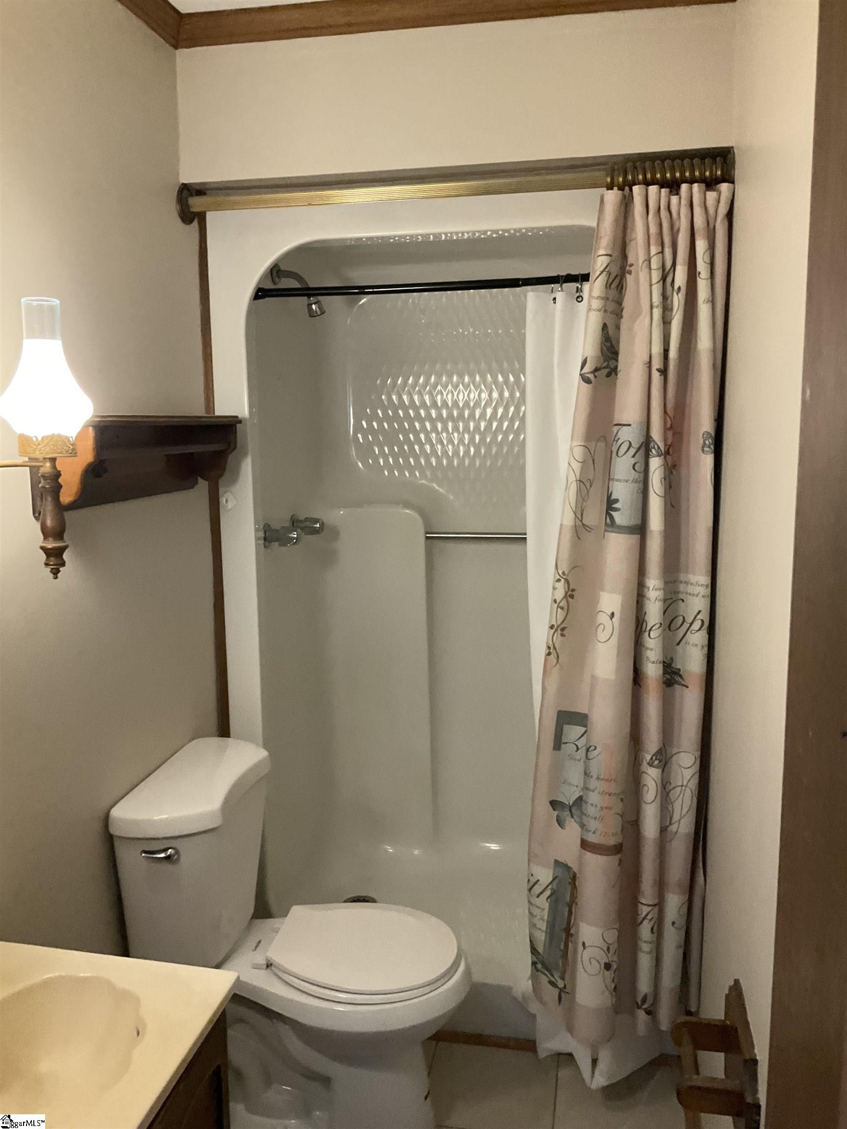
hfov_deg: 48.2
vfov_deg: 61.7
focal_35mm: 29
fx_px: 946
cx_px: 424
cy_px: 564
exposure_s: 1/60
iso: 250
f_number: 1.8
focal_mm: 3
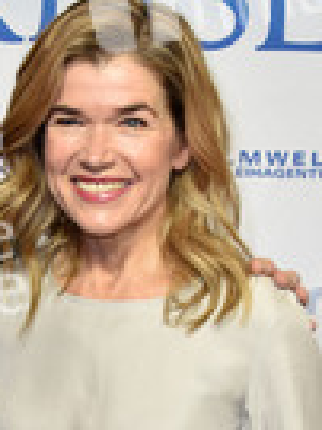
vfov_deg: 12.2
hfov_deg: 9.2
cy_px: 455
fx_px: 1988
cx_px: -45
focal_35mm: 160
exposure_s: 1/125
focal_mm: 56
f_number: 5
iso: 1250
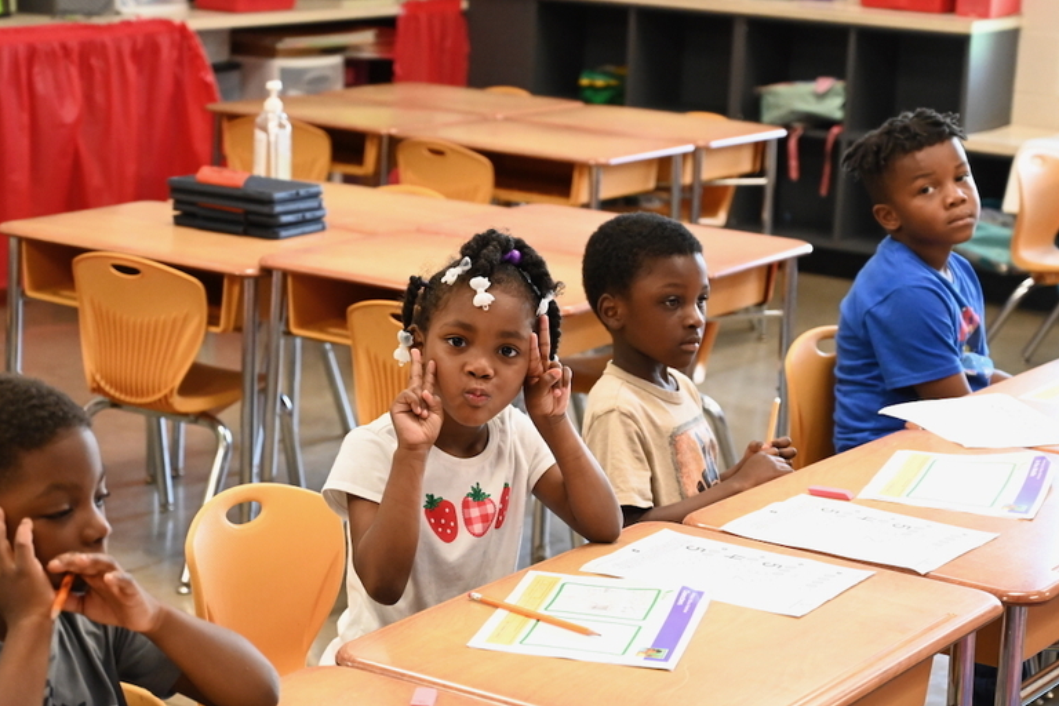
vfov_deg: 17.0
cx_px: 506
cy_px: 463
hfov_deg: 25.4
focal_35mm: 80
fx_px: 2353
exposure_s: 1/250
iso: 6400
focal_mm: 60
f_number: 4
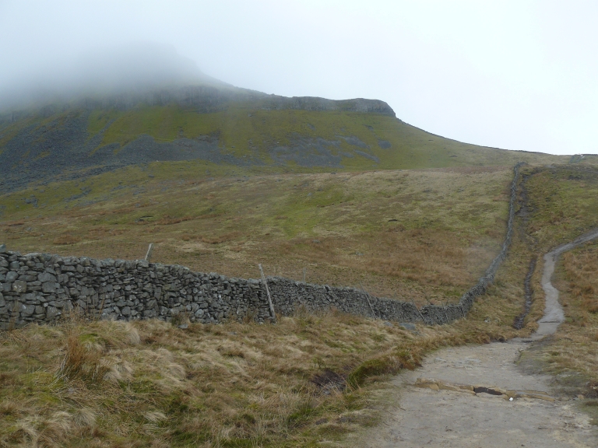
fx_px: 622
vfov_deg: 39.7
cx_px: 299
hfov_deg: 51.4
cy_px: 224
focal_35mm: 36
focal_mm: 6
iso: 100
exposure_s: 1/160
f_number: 4
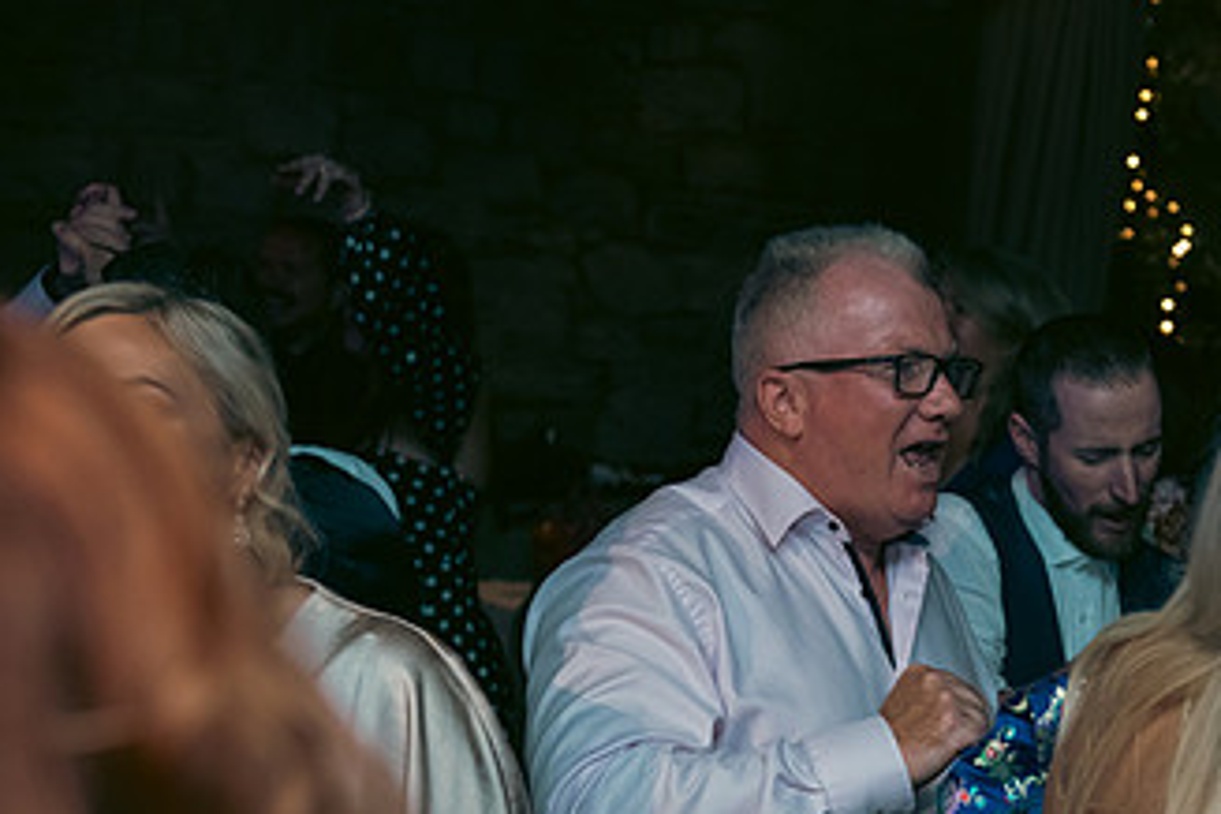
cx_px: 900
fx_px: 2408
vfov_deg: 19.1
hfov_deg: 28.1
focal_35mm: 71
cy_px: 540
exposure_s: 1/160
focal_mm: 40
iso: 800
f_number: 3.5
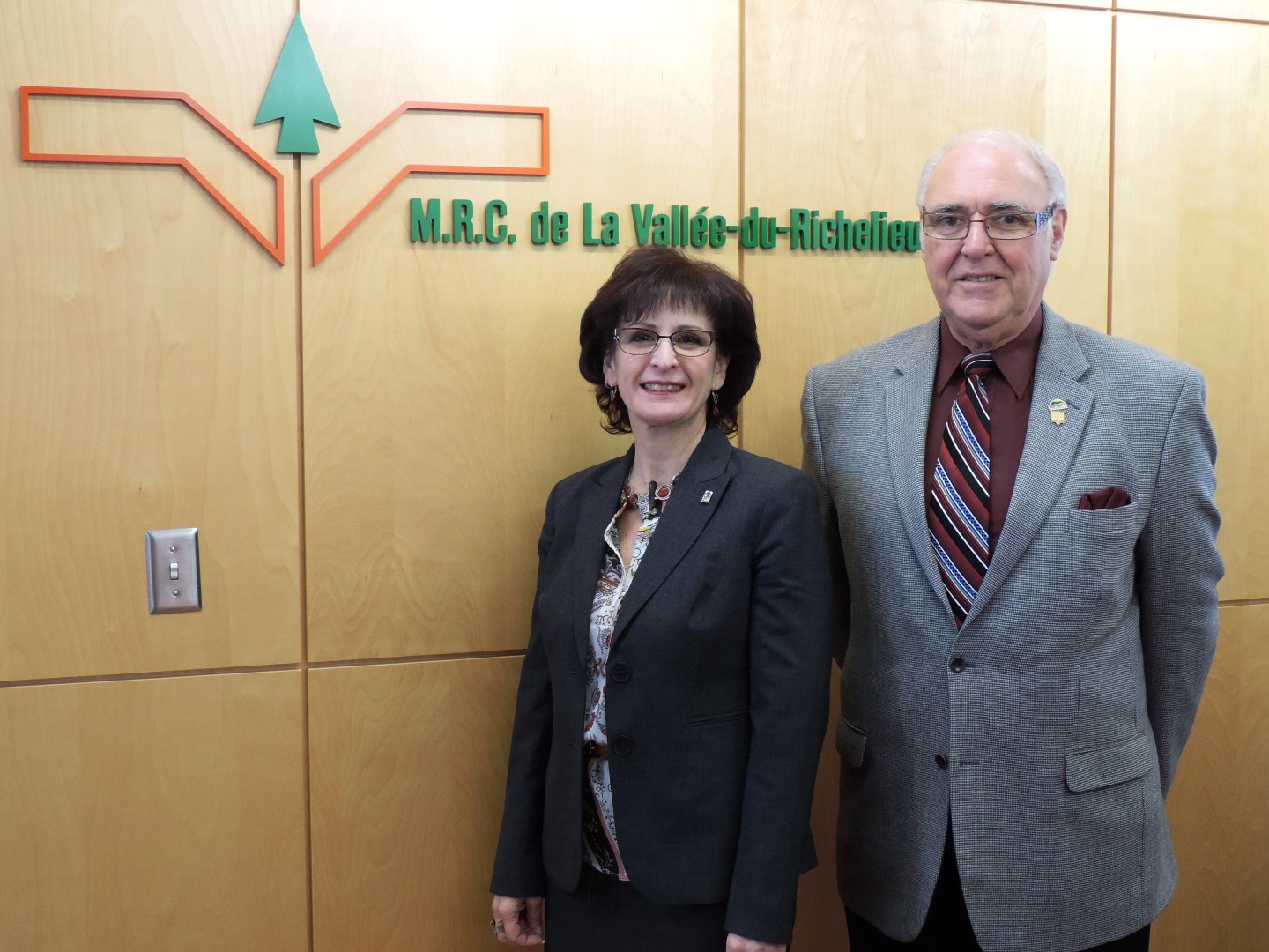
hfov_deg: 40.4
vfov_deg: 30.9
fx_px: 1723
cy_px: 476
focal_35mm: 47
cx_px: 634
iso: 400
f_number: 3.5
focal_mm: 8.3
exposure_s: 1/25
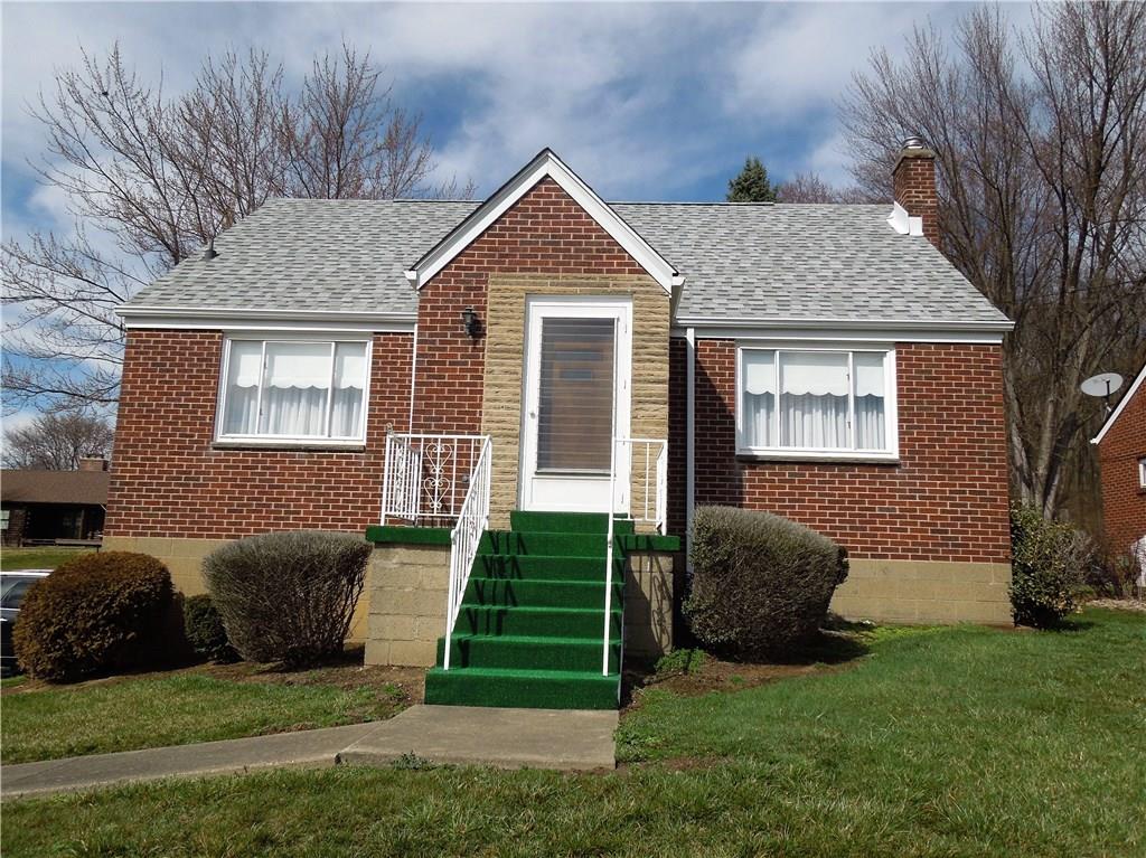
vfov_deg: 54.8
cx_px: 573
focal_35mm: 25
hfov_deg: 69.4
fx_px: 827
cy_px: 429
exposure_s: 1/640
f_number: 6.6
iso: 100
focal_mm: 4.5
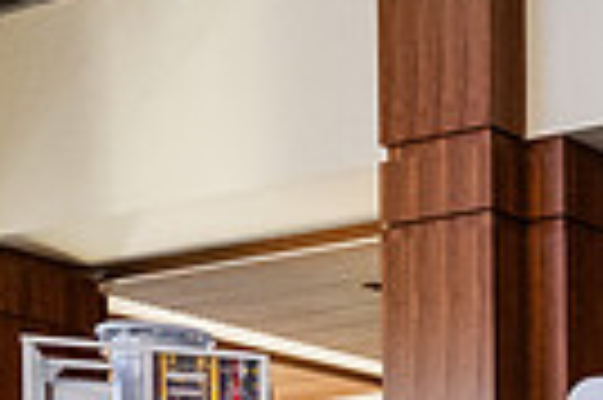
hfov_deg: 16.2
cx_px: 1102
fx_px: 1757
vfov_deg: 11.8
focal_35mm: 105
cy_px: 766
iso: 3200
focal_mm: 24
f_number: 2.8
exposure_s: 1/200
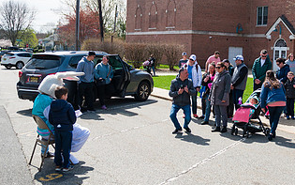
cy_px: 60
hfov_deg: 43.0
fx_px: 362
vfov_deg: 28.4
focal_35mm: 45
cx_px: 220
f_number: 4
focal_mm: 24
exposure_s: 1/3200
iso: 200
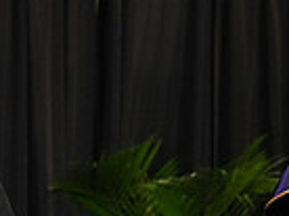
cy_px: 240
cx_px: 536
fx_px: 2092
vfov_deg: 5.9
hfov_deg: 7.6
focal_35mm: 251
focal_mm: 62
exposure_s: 1/200
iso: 2500
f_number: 5
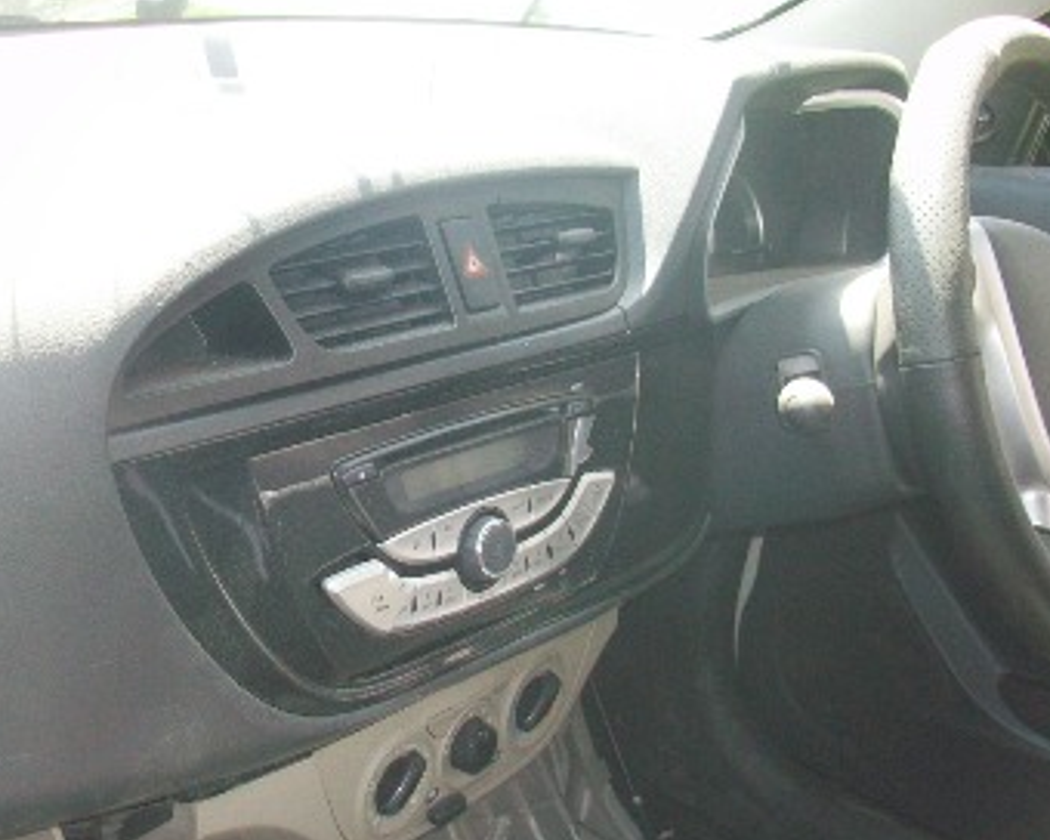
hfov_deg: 37.7
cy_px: 599
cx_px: 369
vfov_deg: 30.5
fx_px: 1523
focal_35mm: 49
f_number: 2.8
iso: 120
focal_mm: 5.7
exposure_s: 1/100
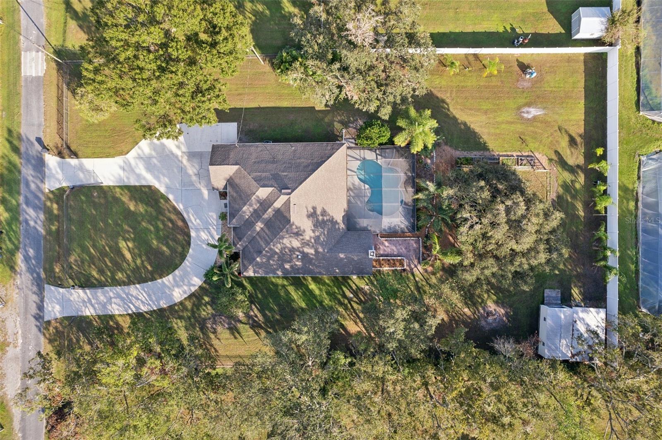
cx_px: 331
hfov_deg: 78.6
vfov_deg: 57.2
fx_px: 404
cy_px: 220
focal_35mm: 22
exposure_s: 1/500
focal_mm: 8.4
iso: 110
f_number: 2.8
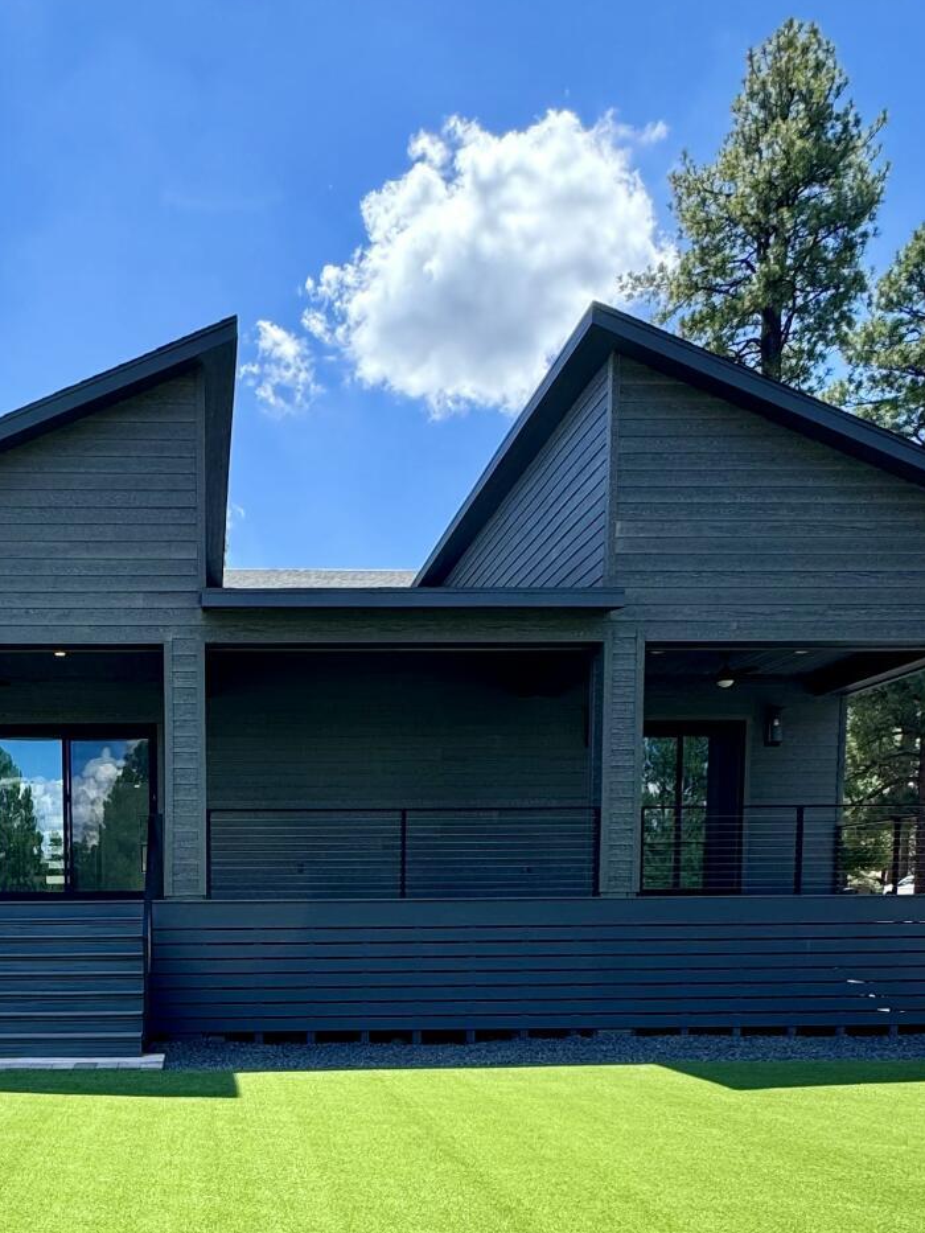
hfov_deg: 45.0
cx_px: 219
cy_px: 1010
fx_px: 1069
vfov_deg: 55.2
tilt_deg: -4.6
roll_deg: +0.4
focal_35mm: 30
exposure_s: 1/578
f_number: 2.2
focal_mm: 2.22
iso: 40
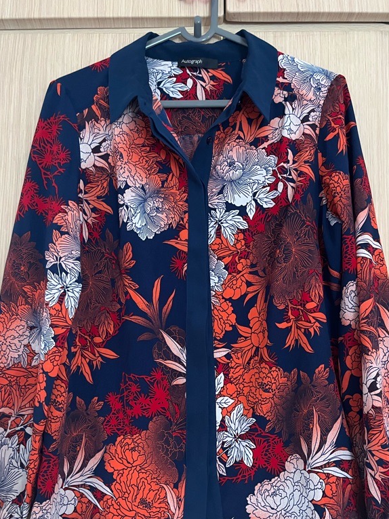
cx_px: 183
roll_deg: -0.8
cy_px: 315
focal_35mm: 34
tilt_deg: +2.4
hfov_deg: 41.8
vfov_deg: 53.5
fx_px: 509
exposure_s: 1/33
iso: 400
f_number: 1.6
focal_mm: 5.1
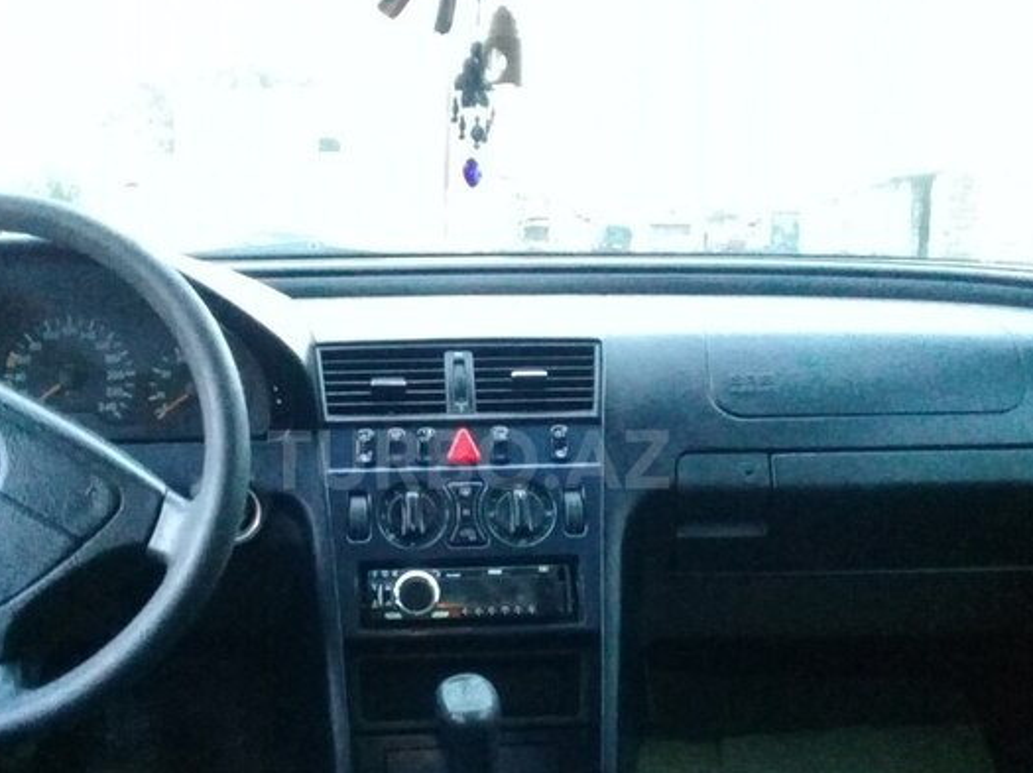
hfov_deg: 47.8
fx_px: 1163
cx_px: 468
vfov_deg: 36.7
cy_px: 459
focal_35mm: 39
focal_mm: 3.3
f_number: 2.2
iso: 1250
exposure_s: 1/17
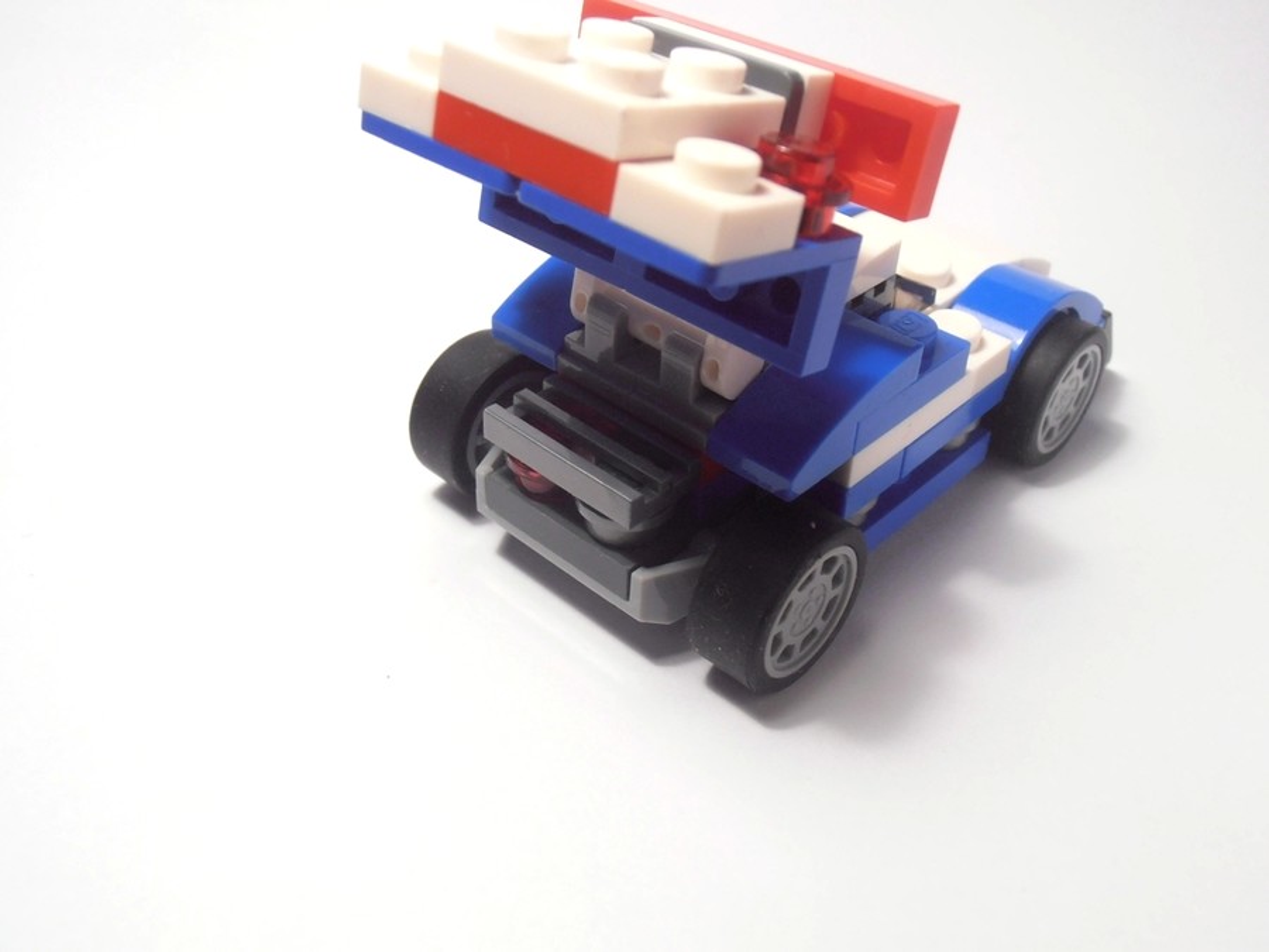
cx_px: 634
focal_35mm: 37
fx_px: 1356
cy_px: 476
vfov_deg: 38.7
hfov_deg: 50.1
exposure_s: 1/40
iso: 80
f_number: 3.9
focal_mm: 6.61
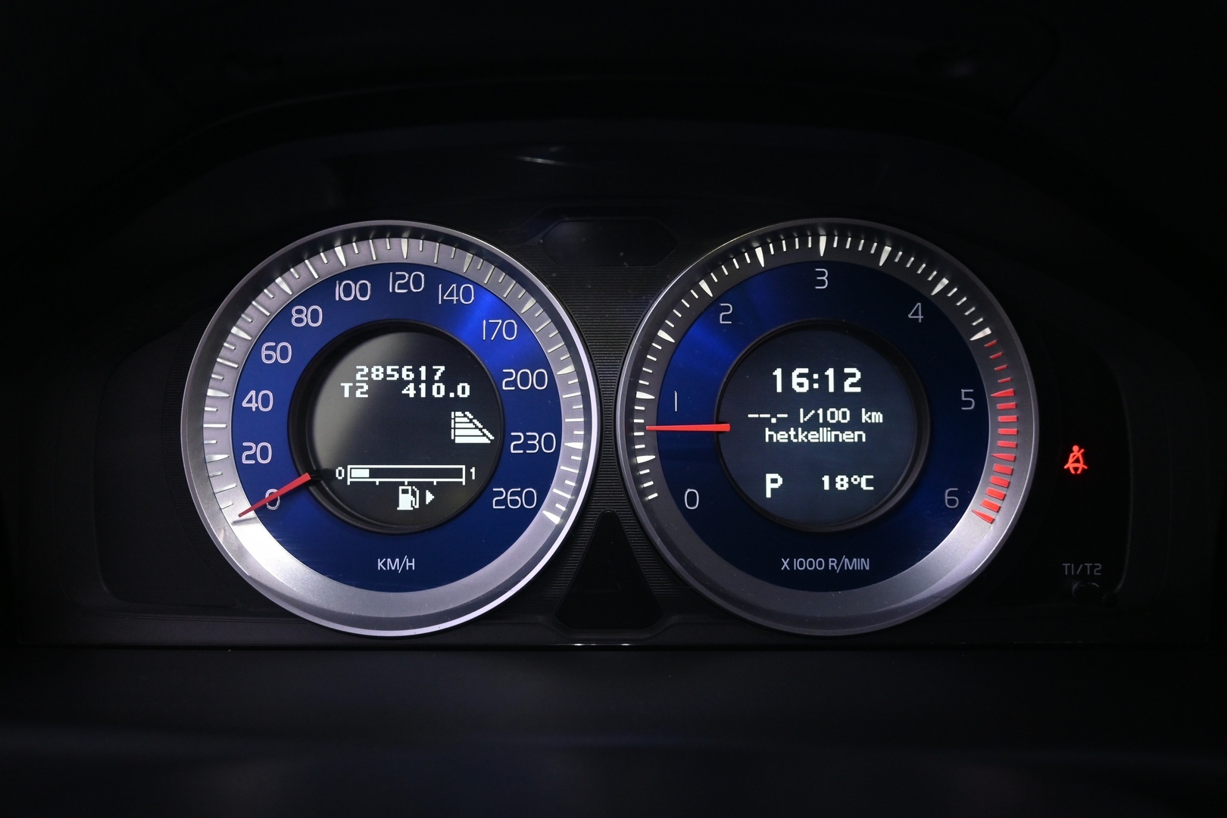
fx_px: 1022
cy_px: 409
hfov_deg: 61.9
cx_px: 614
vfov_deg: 43.6
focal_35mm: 30
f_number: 3.8
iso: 1400
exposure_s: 1/30
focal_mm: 20
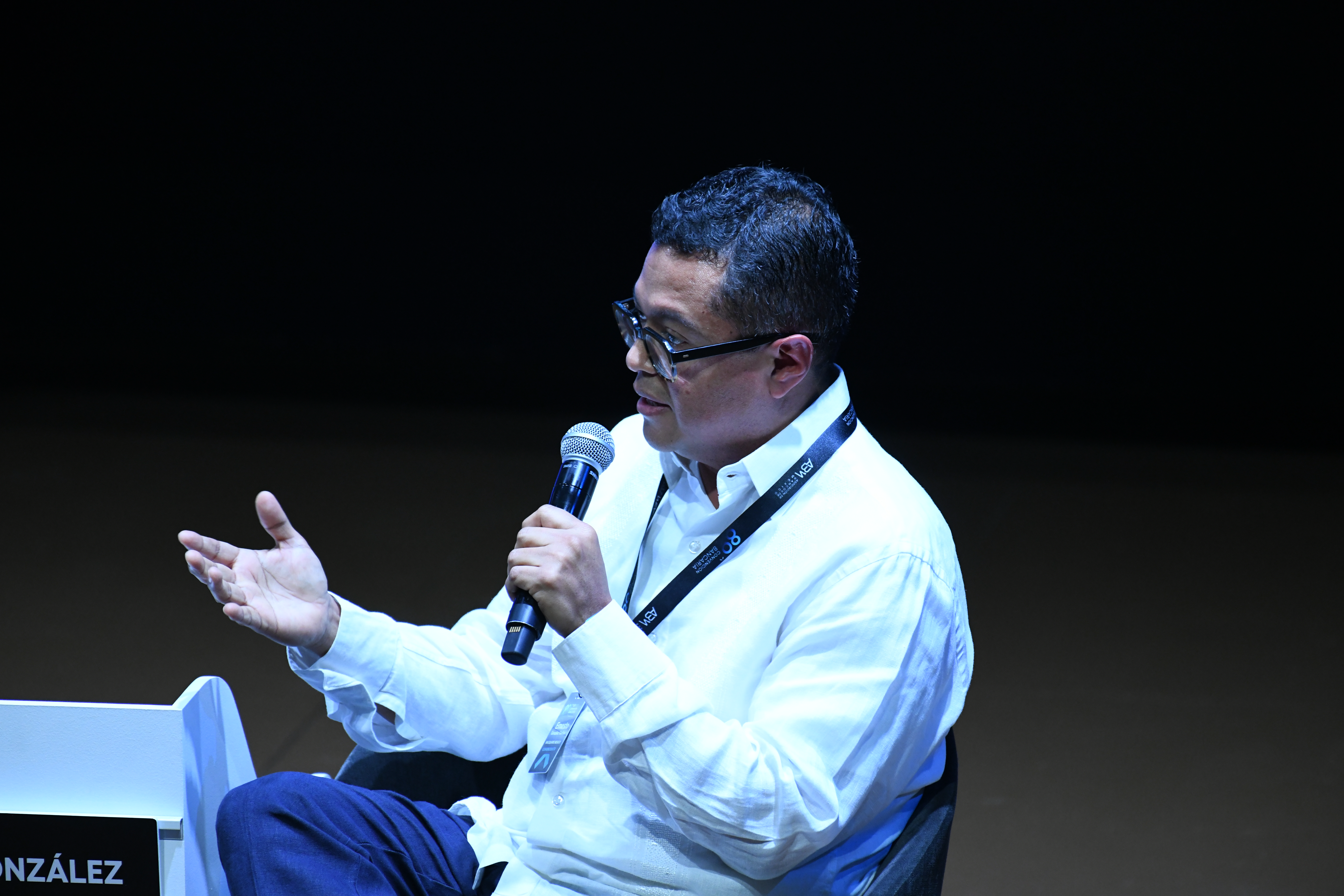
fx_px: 18665
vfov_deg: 2.7
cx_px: 672
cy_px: 448
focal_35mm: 500
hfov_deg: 4.1
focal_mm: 500
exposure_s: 1/125
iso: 3200
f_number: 5.6
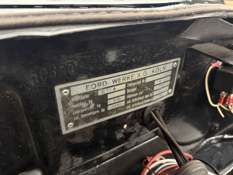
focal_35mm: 24
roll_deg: -0.6
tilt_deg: -30.0
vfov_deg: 56.8
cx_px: 116
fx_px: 162
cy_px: 88
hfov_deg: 71.6
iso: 1000
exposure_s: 1/33
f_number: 1.78
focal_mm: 6.76
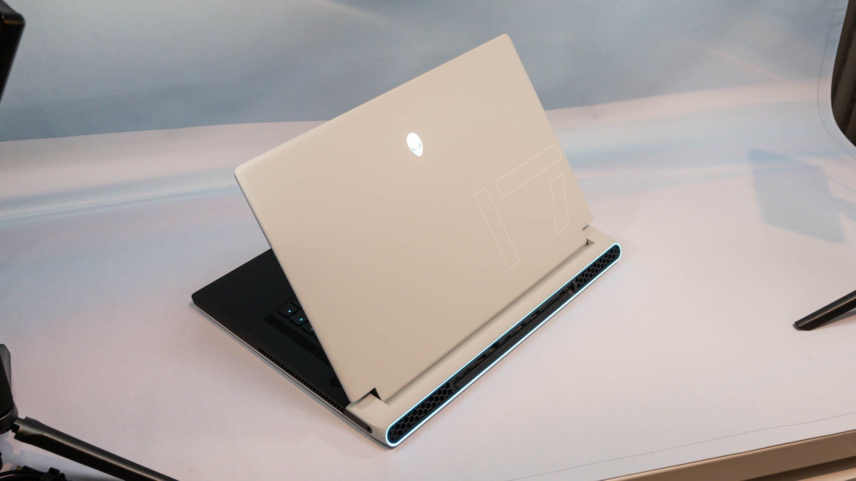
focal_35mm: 43
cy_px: 164
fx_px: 981
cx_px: 462
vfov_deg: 27.4
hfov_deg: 47.1
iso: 450
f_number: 6.3
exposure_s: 1/125
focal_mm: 31.5
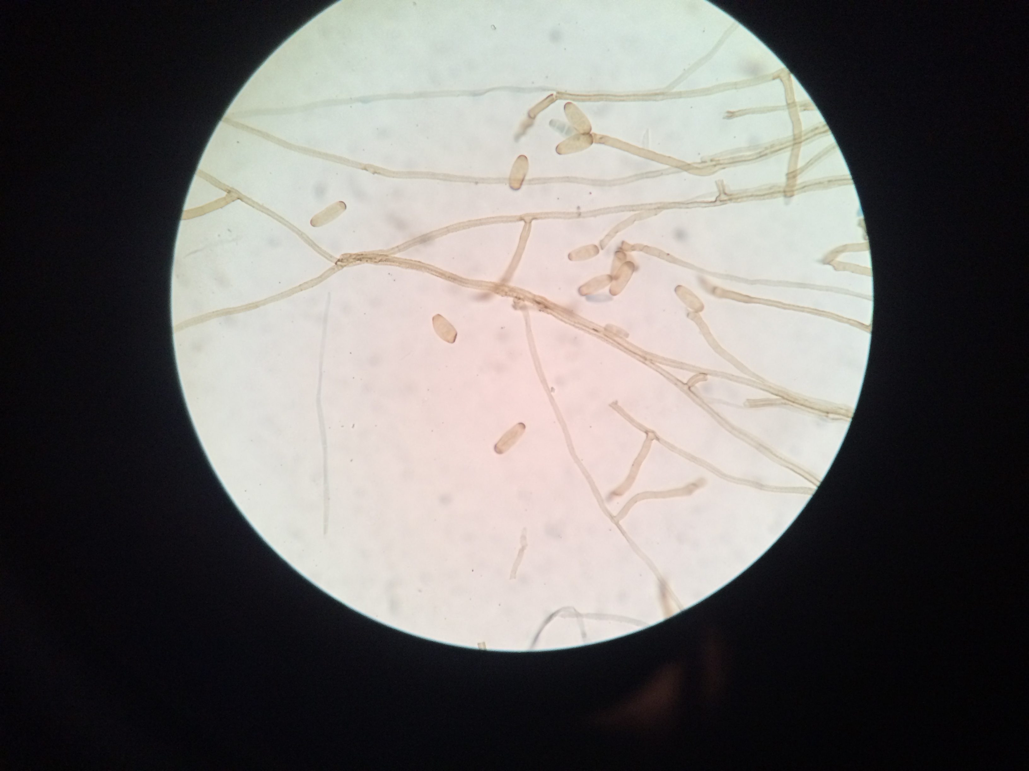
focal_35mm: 30
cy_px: 386
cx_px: 514
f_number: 2.2
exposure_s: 1/30
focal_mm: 4.12
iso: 64
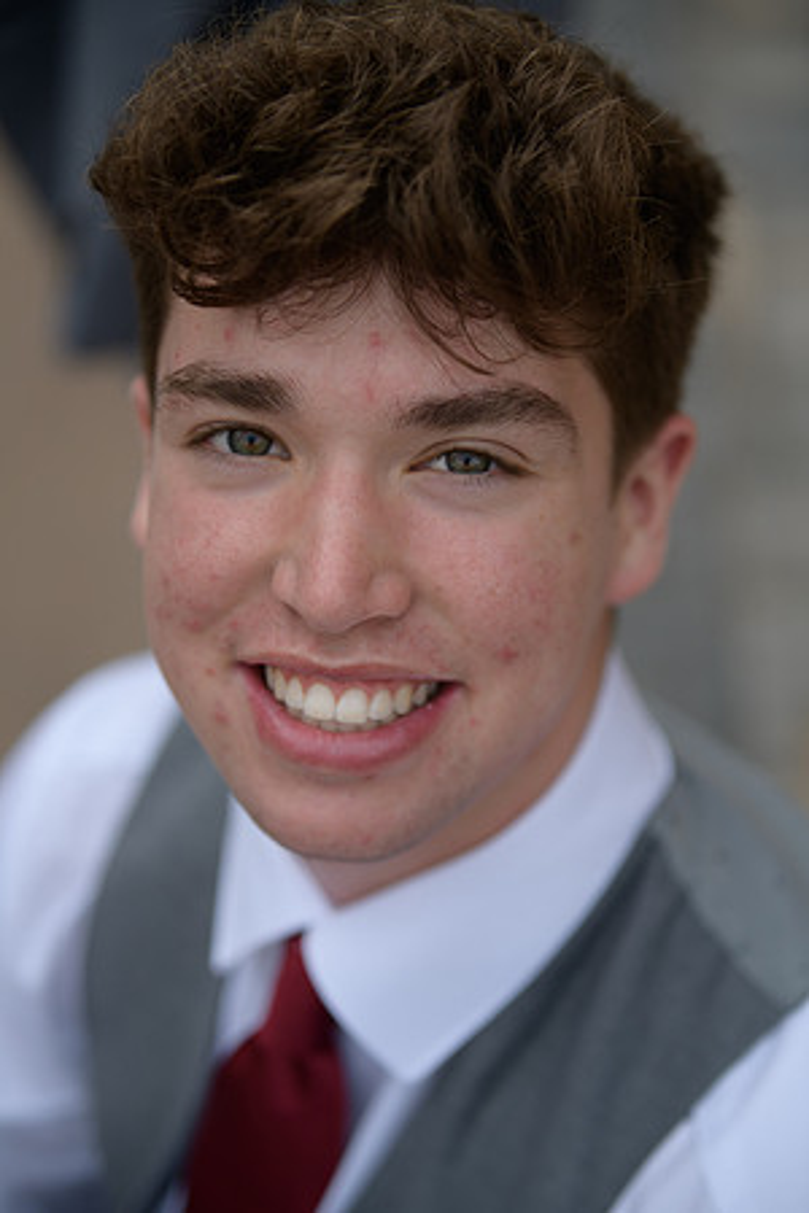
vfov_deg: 28.8
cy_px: 606
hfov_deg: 19.5
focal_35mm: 70
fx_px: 2359
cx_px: 404
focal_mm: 70
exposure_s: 1/1250
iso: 250
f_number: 2.8
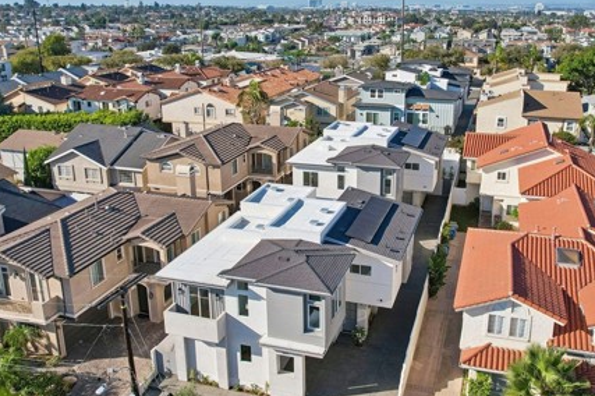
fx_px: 545
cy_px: 165
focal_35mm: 33
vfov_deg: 39.8
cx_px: 329
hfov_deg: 57.1
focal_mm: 8.4
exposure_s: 1/2500
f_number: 2.8
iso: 140
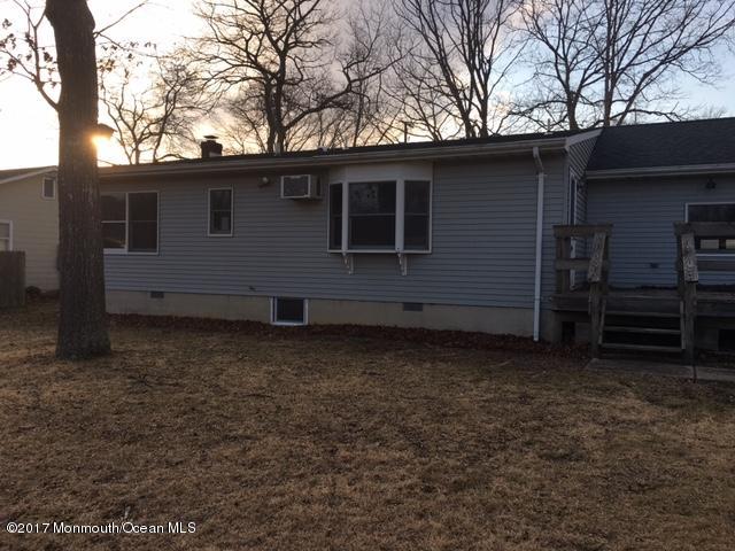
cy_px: 276
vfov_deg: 48.2
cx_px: 368
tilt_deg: +0.6
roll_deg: -0.6
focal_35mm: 29
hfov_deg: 61.7
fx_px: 616
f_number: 2.2
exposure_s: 1/460
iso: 25
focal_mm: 4.15
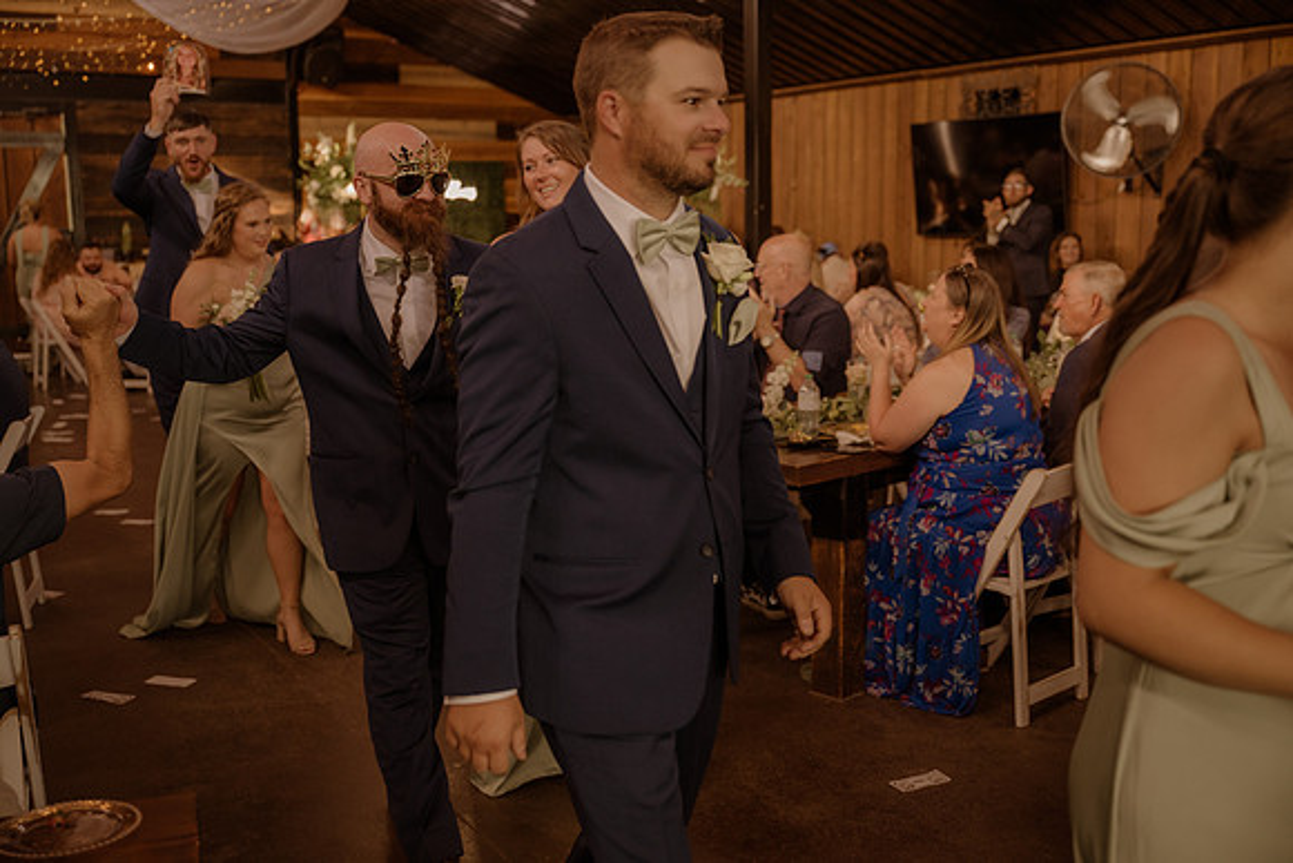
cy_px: 432
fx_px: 1365
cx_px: 646
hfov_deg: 50.7
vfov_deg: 35.1
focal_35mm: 38
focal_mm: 38
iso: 1000
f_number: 2.8
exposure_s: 1/320
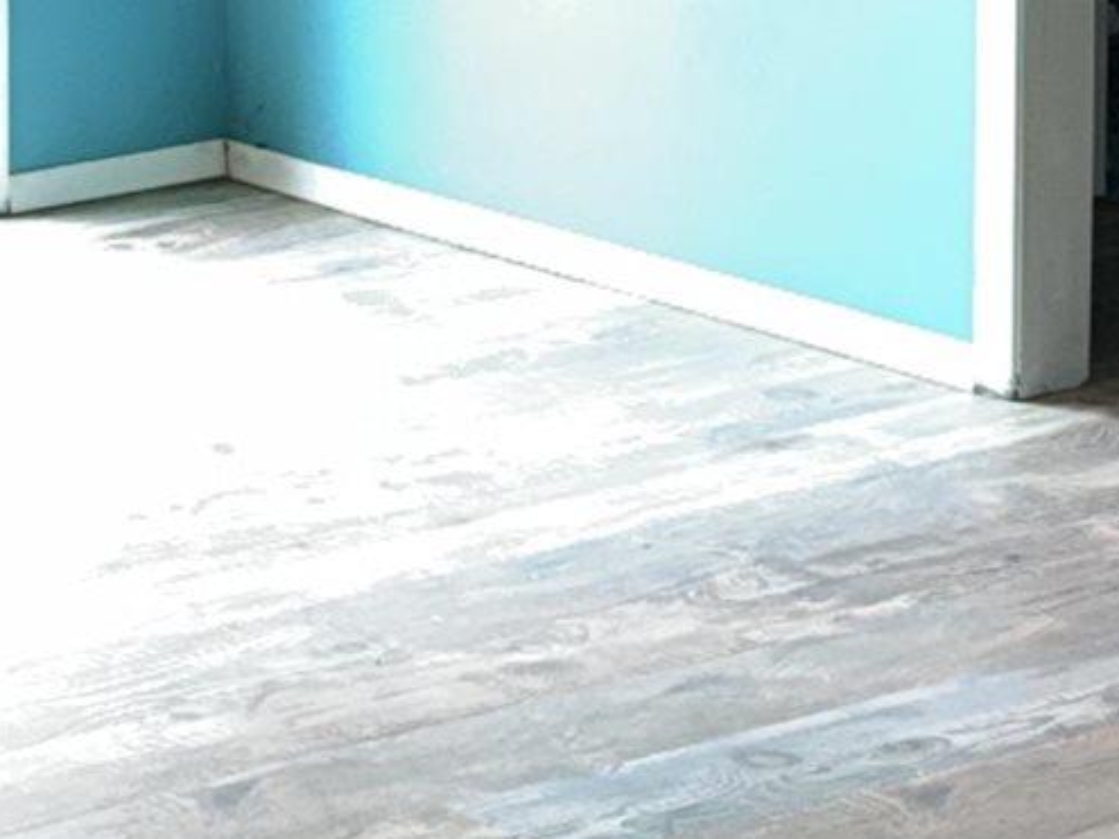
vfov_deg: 9.7
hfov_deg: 13.2
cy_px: -398
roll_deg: +0.4
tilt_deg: -6.4
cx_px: 176
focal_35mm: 149
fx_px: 4815
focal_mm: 6.76
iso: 160
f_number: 1.78
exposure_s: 1/32
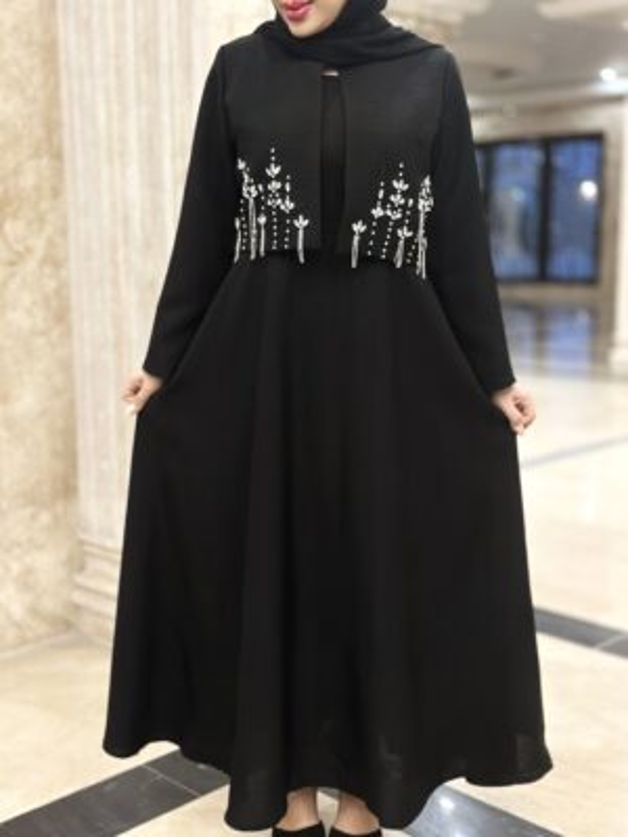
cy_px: 418
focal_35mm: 48
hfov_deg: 30.3
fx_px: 1161
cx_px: 314
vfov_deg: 39.7
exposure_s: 1/50
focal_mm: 6.86
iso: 320
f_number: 1.78
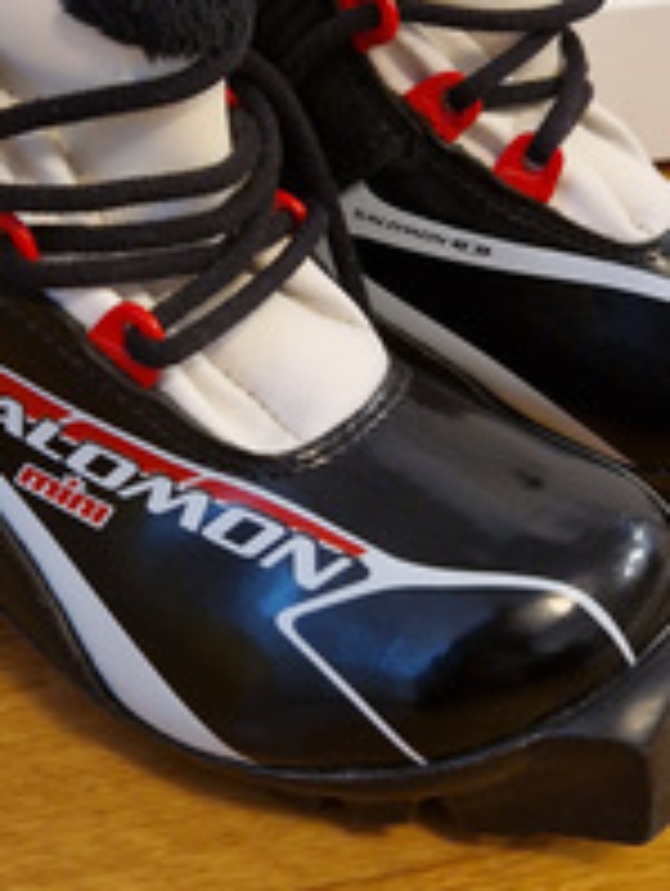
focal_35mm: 58
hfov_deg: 25.3
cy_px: 320
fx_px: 1494
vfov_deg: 33.0
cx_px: 362
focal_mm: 5.4
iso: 800
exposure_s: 1/50
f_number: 1.8
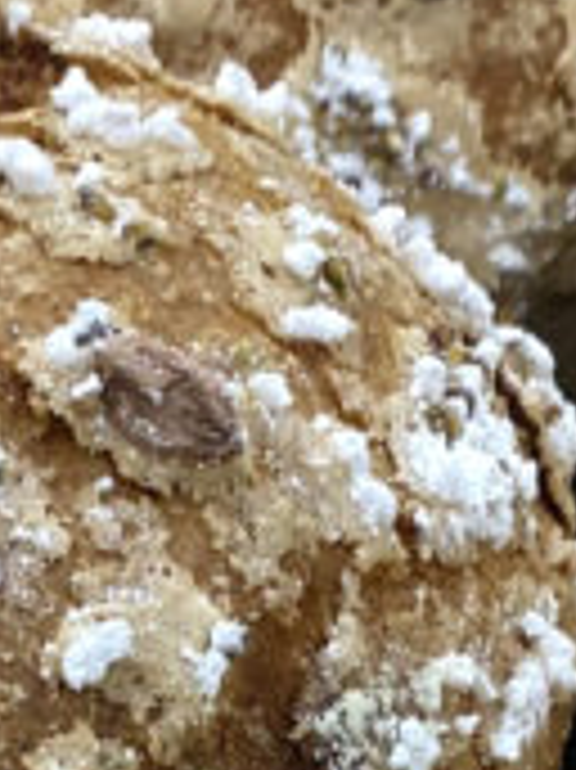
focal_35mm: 156
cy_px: 1522
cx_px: 198
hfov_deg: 9.5
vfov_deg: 11.5
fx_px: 3465
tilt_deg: -48.4
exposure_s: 1/100
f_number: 1.8
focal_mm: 4.25
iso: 80
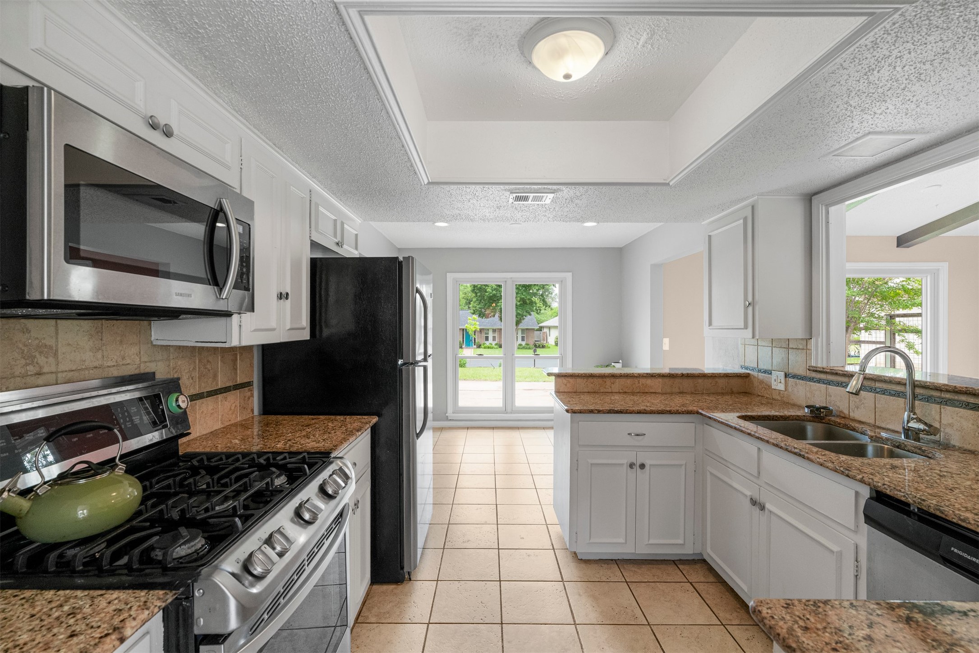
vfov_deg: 73.8
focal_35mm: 16
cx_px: 490
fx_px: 435
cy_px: 326
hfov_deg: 96.7
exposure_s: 1/20
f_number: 8
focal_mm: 16
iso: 2000
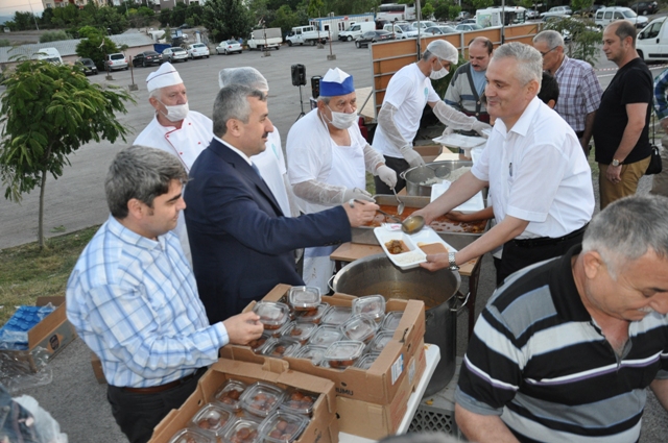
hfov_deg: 67.4
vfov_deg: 47.8
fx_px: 500
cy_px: 222
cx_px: 334
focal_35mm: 27
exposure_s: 1/80
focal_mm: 18
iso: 800
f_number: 3.5
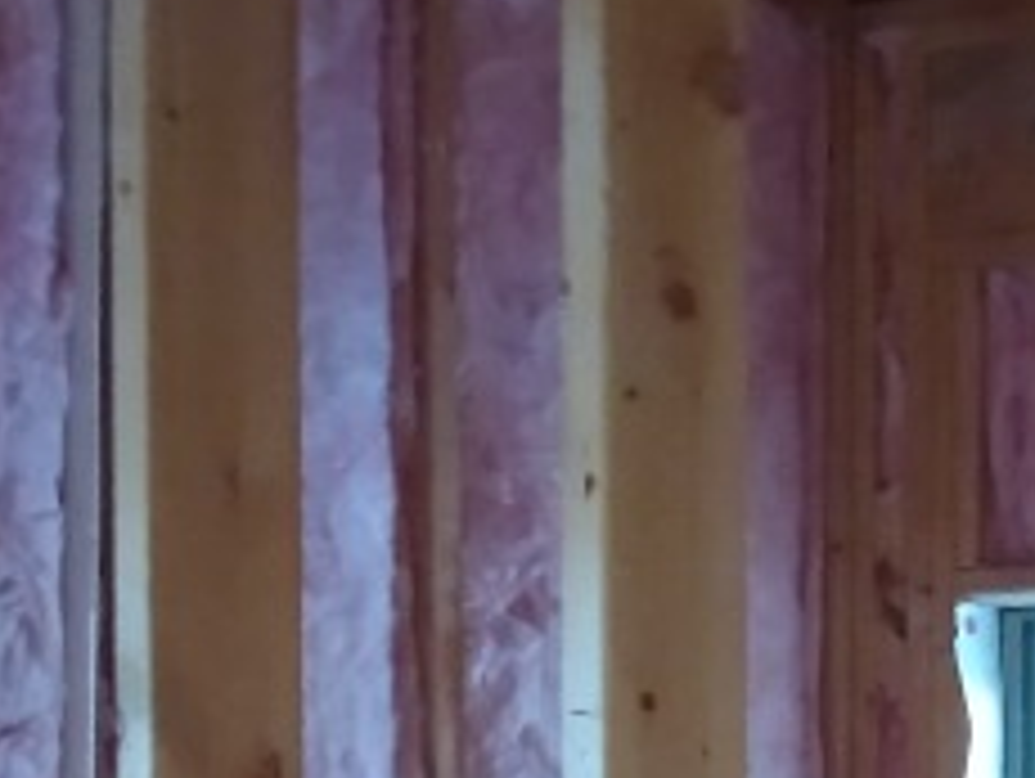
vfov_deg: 16.7
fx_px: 2394
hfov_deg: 20.8
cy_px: 1192
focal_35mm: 80
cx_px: 1548
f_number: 2
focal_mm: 3.54
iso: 981
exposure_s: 1/17
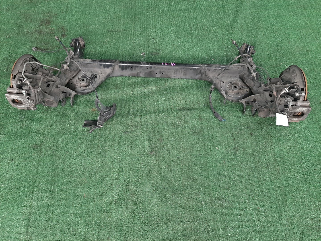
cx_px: 160
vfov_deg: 53.1
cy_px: 120
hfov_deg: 67.3
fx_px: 241
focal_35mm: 26
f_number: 1.7
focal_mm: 3.93
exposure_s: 1/50
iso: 144
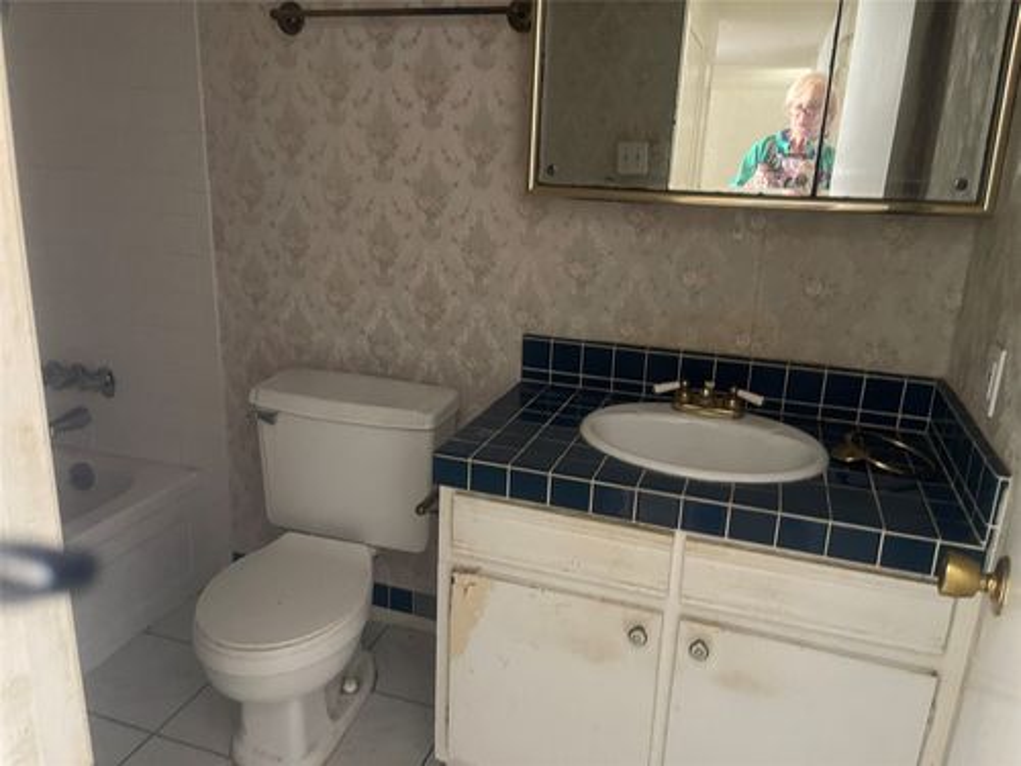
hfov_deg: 69.4
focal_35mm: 25
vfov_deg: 54.9
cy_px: 383
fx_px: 737
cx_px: 510
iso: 640
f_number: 1.6
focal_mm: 5.1
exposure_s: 1/35
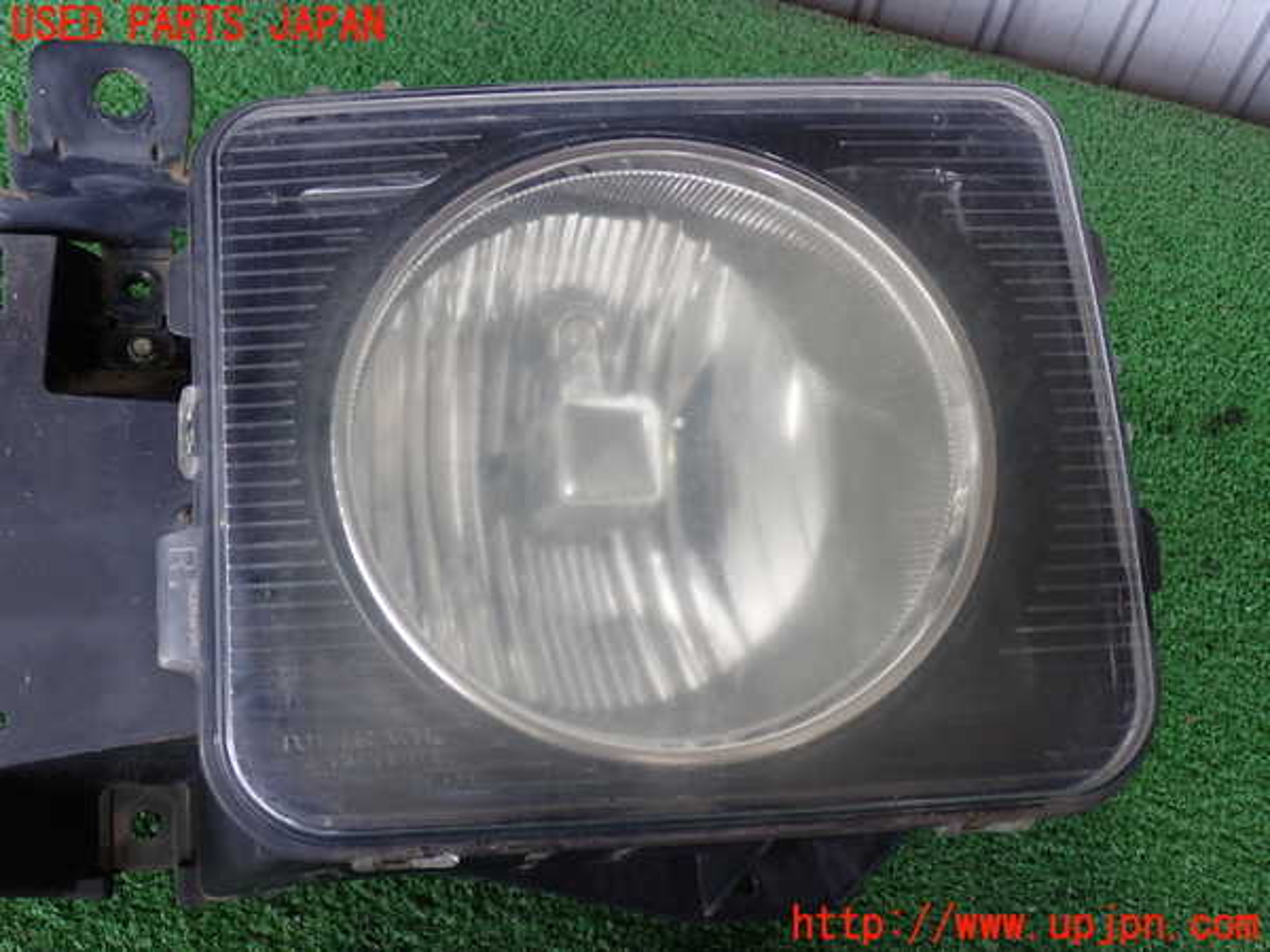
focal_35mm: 38
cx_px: 635
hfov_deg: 49.0
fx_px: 1394
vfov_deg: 37.7
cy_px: 476
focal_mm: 6.83
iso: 200
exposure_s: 1/50
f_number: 2.7
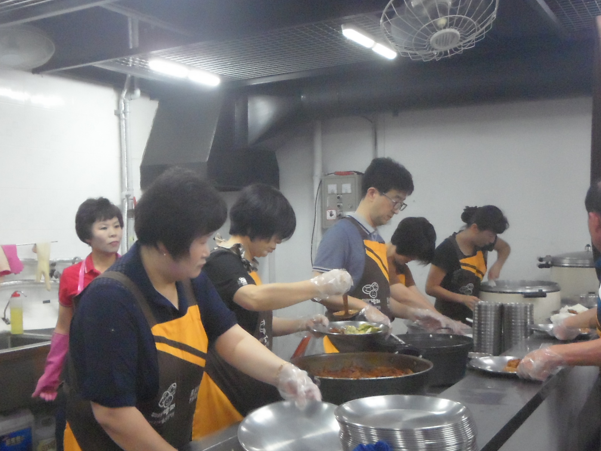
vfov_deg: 33.5
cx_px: 288
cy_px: 274
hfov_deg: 43.8
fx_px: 747
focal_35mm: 43
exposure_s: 1/45
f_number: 3.5
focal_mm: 4.9
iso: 800
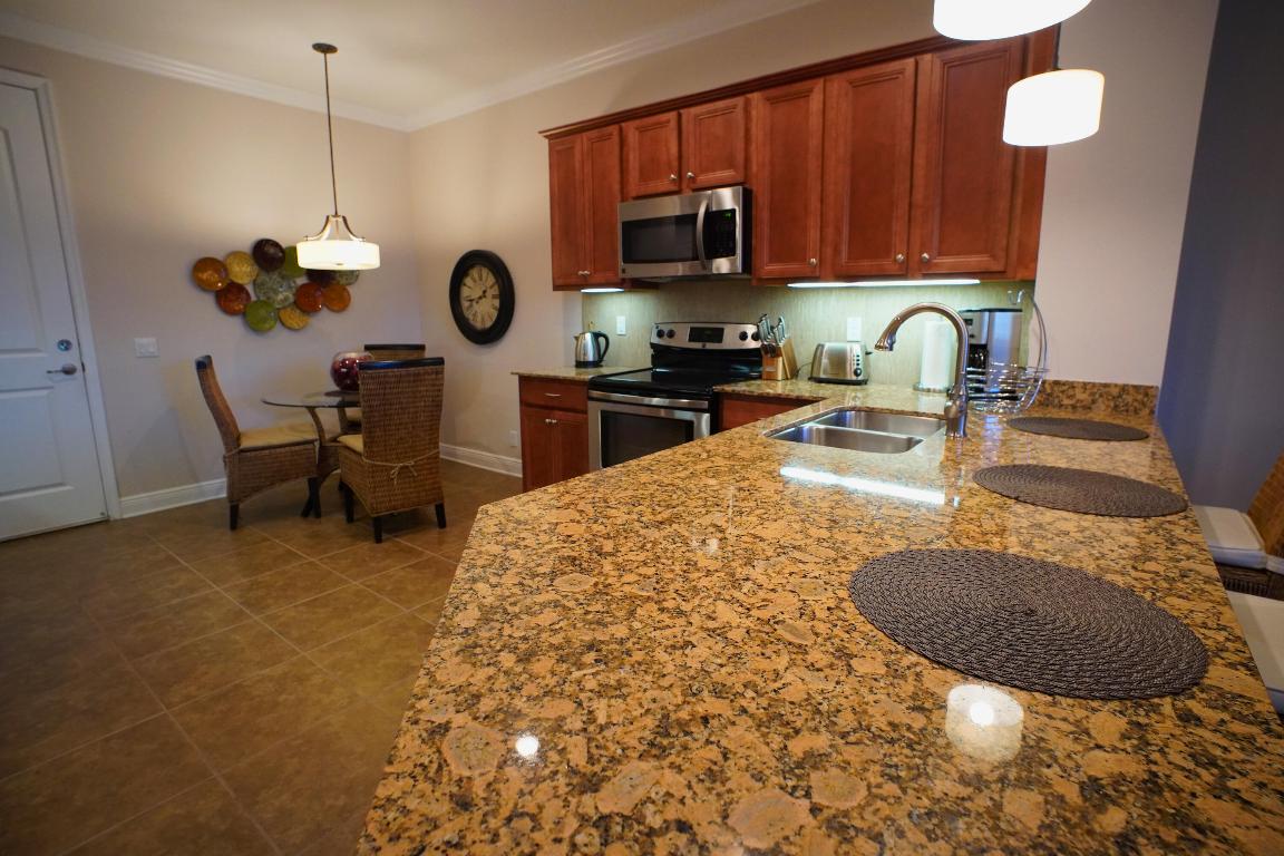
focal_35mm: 16
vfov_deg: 72.1
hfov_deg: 95.0
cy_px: 428
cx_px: 642
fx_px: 588
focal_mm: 11
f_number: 4
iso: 2000
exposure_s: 1/125
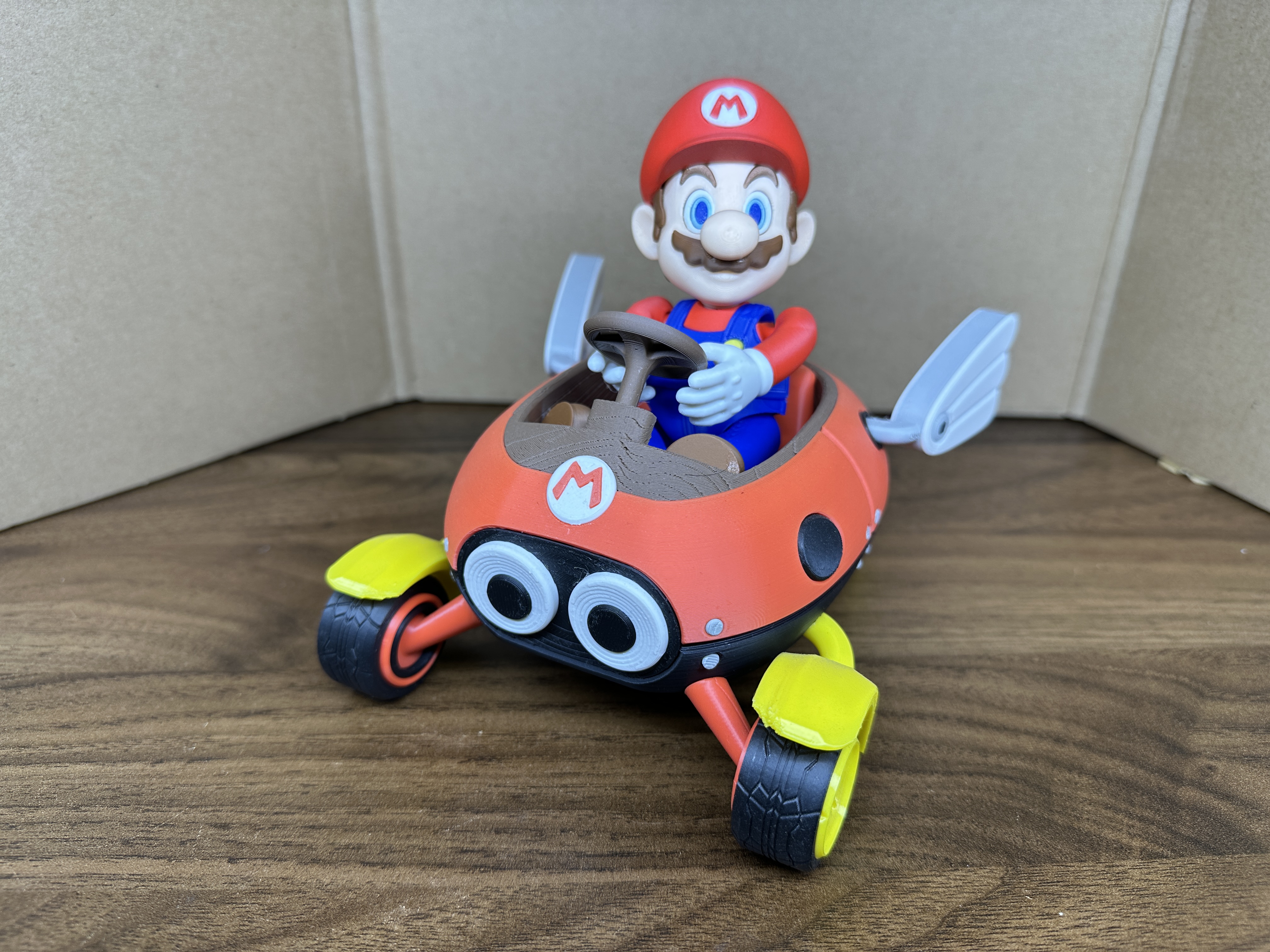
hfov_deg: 71.6
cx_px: 635
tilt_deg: -27.9
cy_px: 476
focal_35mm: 24
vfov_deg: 56.8
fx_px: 881
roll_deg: +0.1
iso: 50
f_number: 1.78
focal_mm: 6.86
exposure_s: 1/125
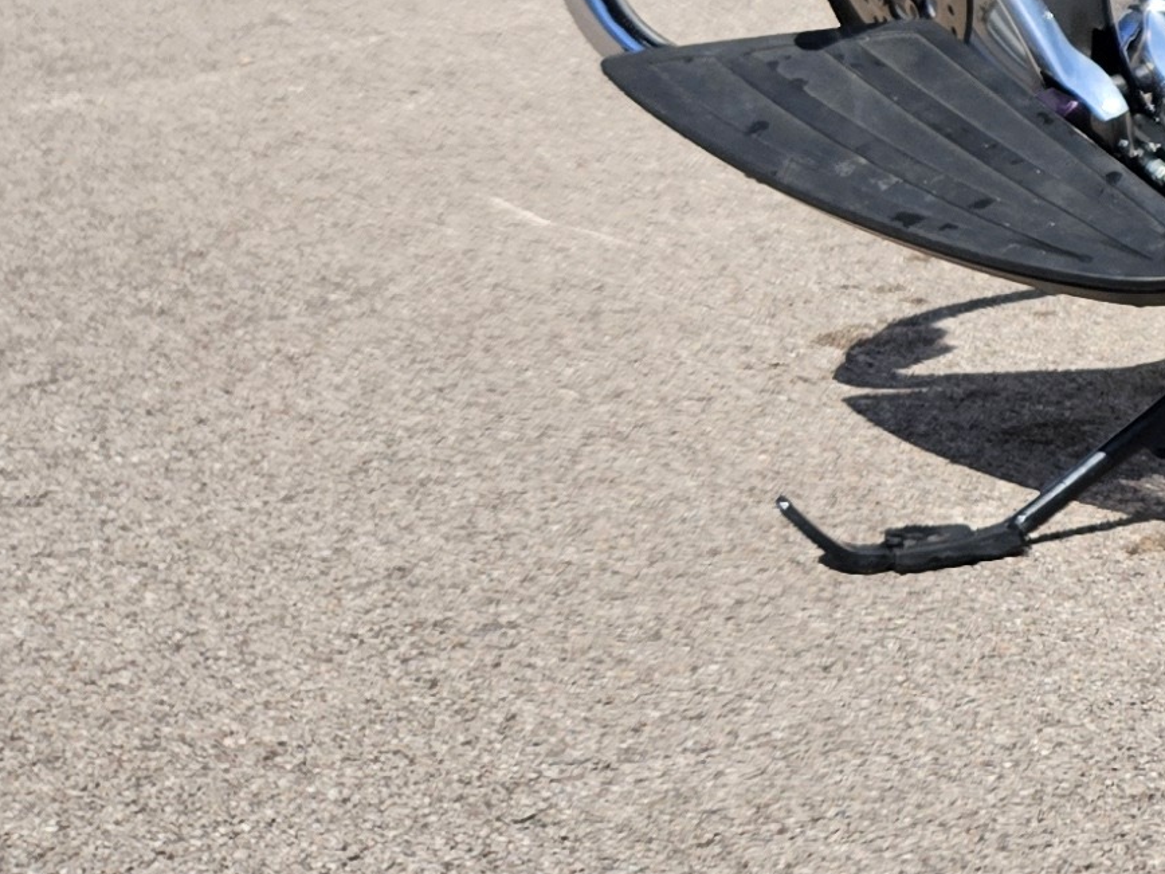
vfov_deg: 13.4
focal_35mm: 106
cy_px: -314
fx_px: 3567
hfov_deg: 15.1
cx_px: 2311
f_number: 1.8
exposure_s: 1/1775
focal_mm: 5.4
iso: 25
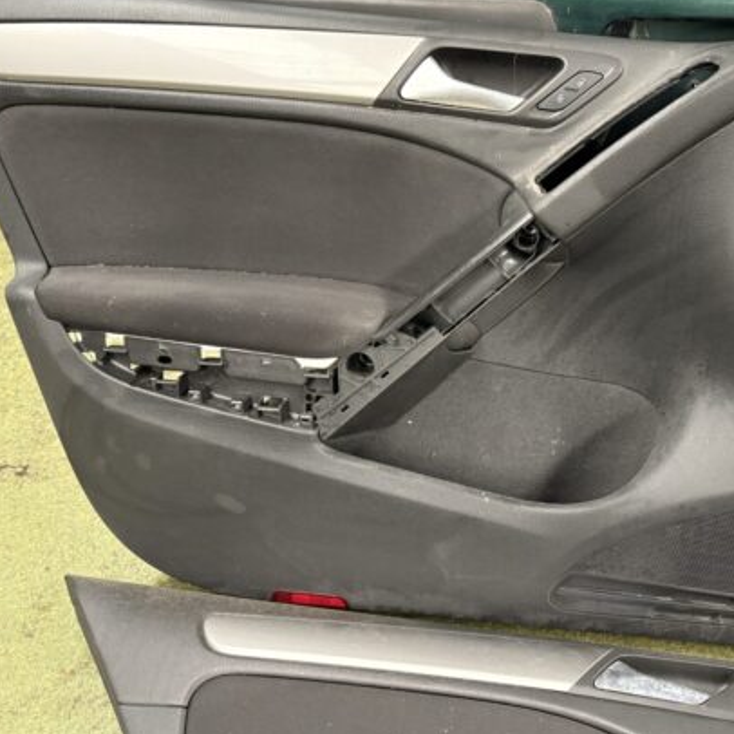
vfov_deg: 48.4
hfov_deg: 47.9
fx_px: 816
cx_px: 470
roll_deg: +0.9
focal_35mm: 34
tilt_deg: -41.7
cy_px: 371
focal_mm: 5.96
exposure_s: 1/47
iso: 500
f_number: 1.6
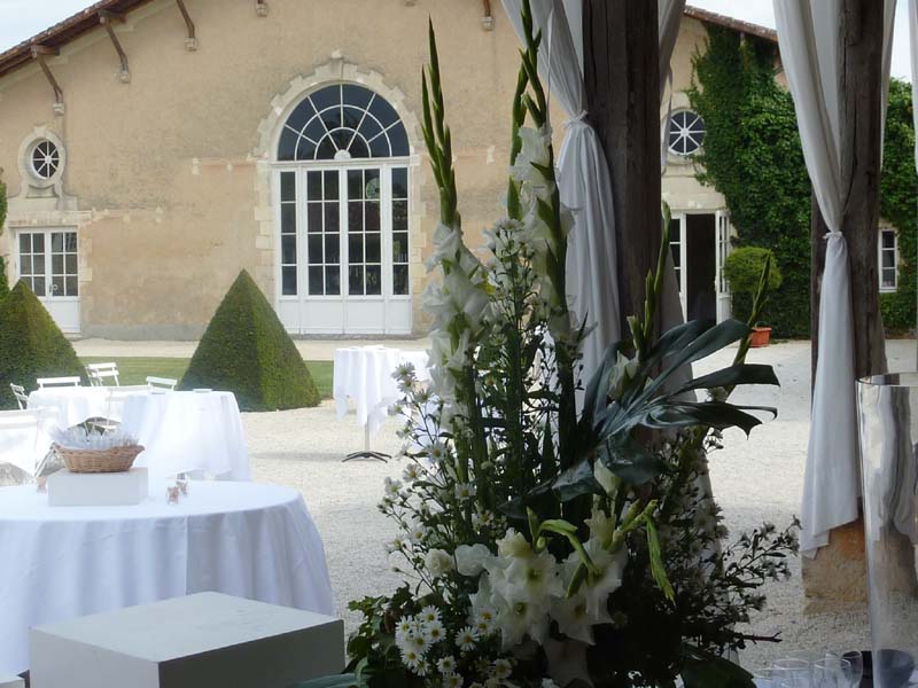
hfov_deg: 30.7
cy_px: 344
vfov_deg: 23.3
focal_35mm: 63
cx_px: 459
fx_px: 1671
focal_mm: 5.7
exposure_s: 1/640
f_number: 3.5
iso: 80
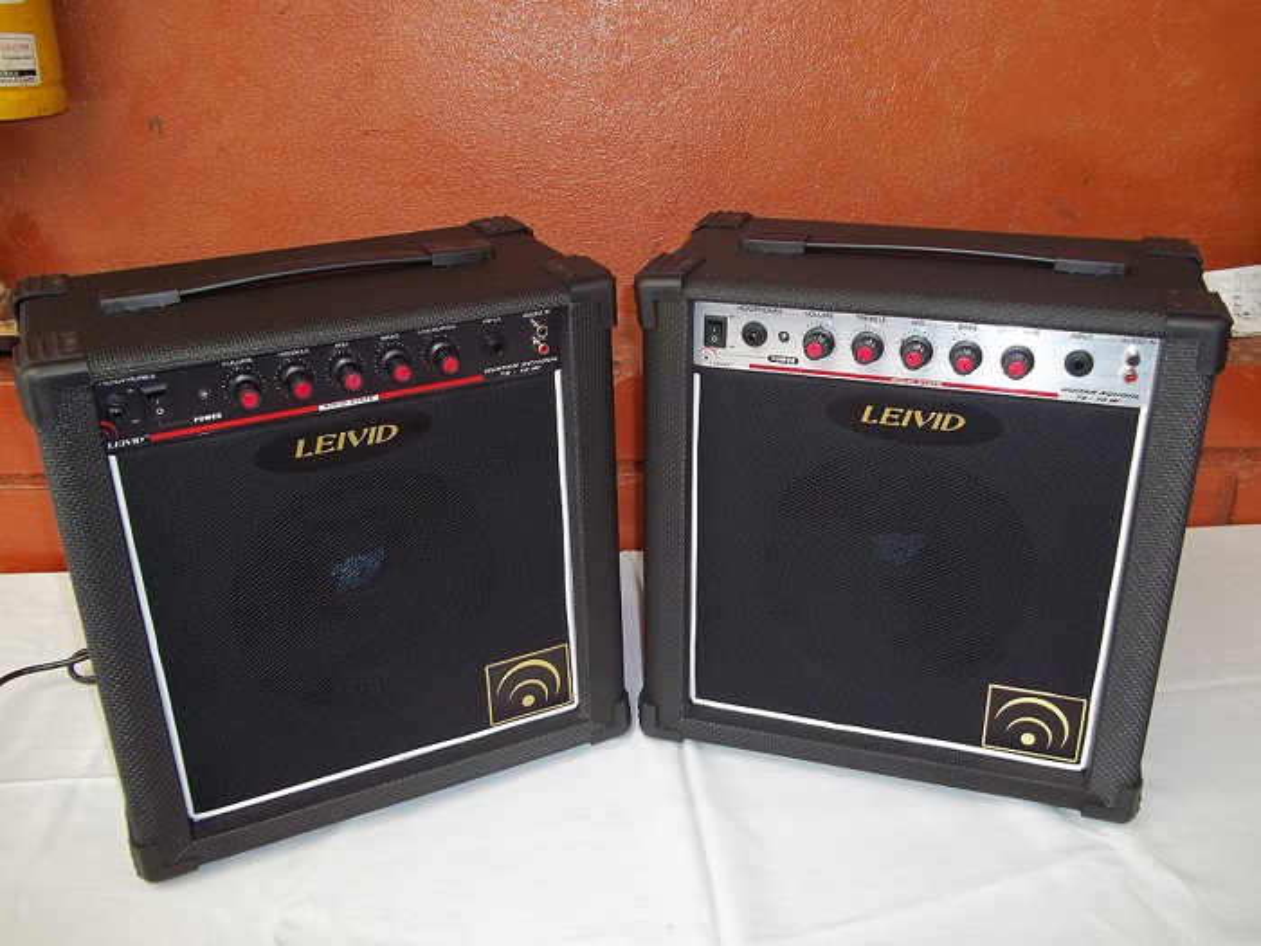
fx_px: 1166
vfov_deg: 44.2
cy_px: 473
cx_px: 630
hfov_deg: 56.8
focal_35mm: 32
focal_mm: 5.7
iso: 64
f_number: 2.9
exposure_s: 1/30
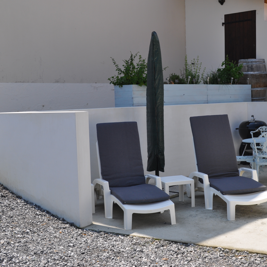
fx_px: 486
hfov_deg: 30.6
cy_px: 134
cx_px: 172
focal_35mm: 56
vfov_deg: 30.7
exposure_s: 1/400
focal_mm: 29
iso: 200
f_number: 10
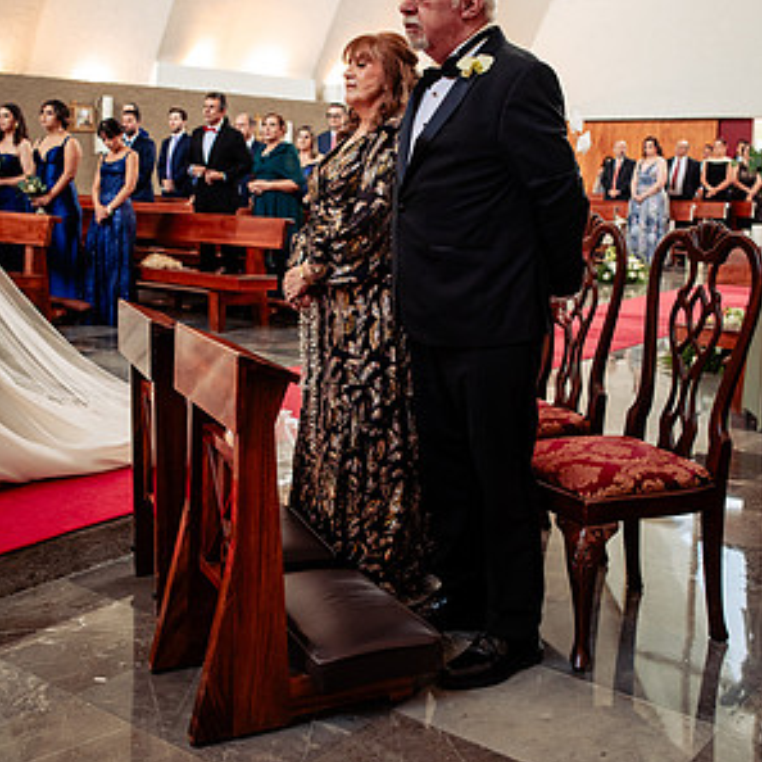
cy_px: 287
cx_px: 380
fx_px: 1121
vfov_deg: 37.3
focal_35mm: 45
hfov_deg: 37.6
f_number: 4.5
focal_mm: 35
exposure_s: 1/125
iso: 1600
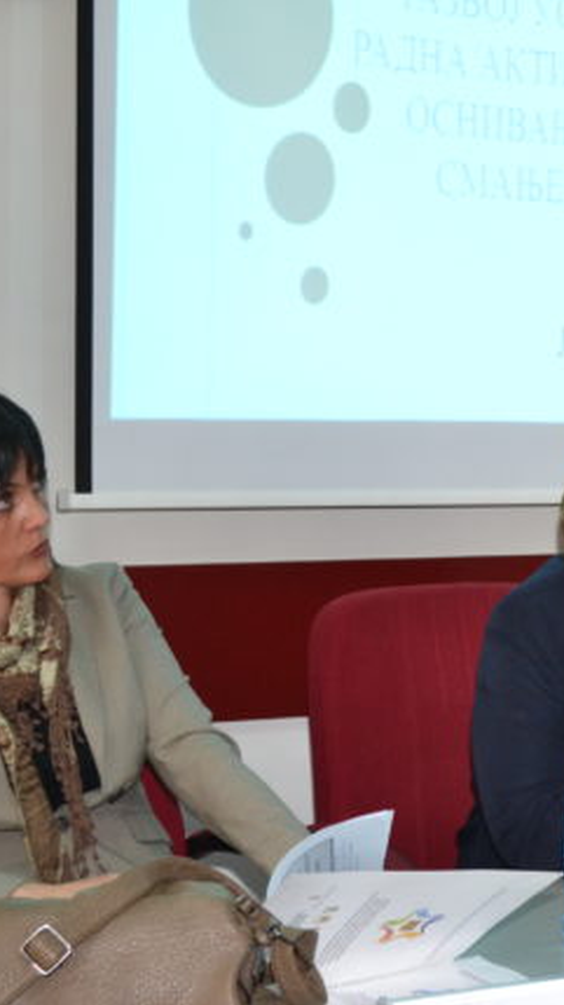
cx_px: 625
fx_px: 2102
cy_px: 596
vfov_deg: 26.8
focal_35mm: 79
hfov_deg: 14.9
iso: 800
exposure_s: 1/60
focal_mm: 28
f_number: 6.3
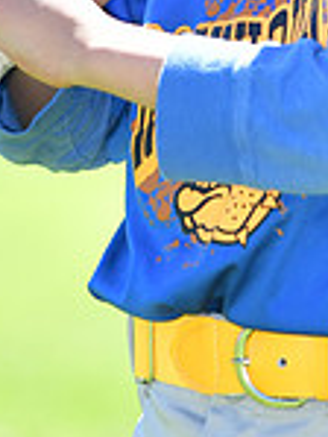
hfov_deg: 1.8
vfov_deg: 2.4
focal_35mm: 814
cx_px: 312
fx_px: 10268
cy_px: -238
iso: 400
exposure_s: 1/1000
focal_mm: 145
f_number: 4.5
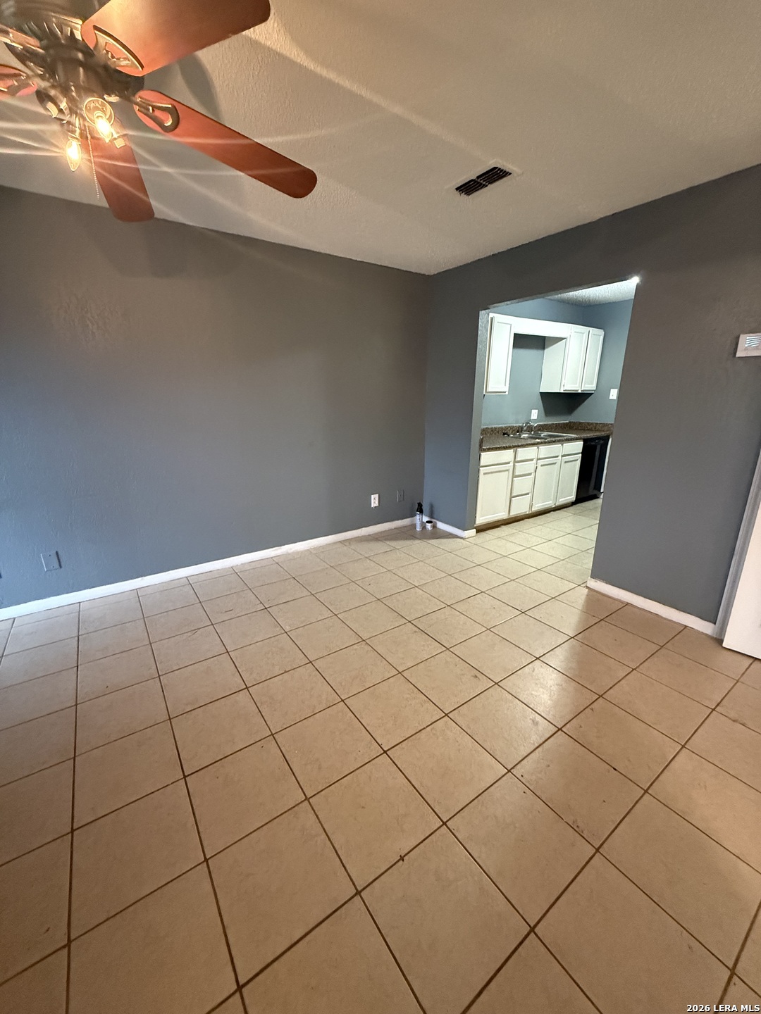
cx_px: 380
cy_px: 507
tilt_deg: -15.0
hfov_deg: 85.7
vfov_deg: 102.1
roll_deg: +0.2
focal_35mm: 14
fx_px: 410
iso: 1000
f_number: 2.2
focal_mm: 2.22
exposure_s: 1/60
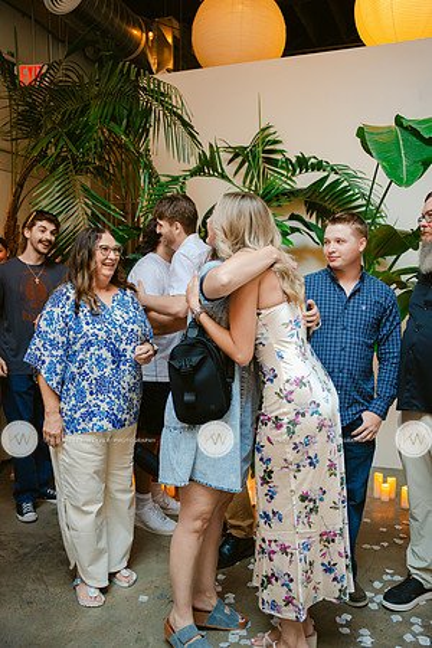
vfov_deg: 54.7
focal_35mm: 35
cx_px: 216
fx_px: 626
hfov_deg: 38.1
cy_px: 324
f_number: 2.8
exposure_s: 1/250
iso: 1000
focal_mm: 34.8
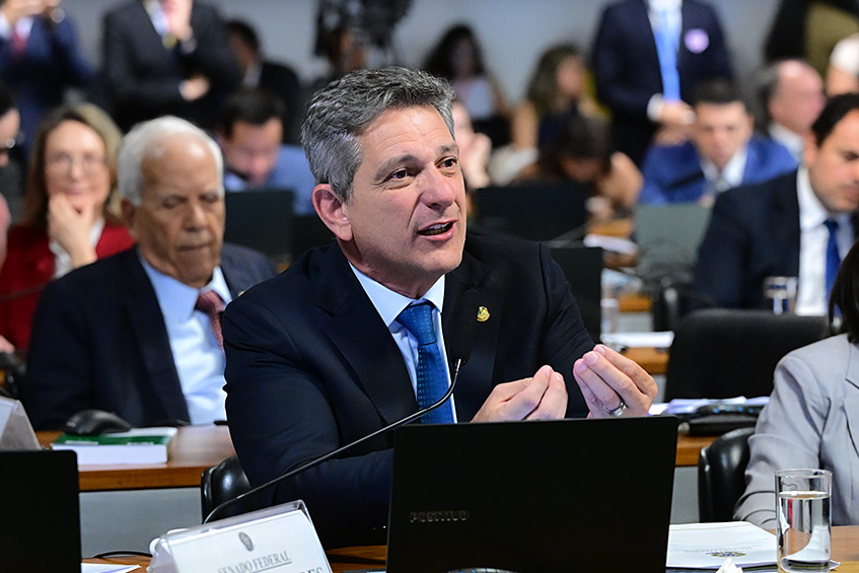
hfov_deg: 14.0
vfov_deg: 9.3
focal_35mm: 147
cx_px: 424
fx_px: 3508
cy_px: 286
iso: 6400
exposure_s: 1/250
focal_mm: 97
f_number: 3.5
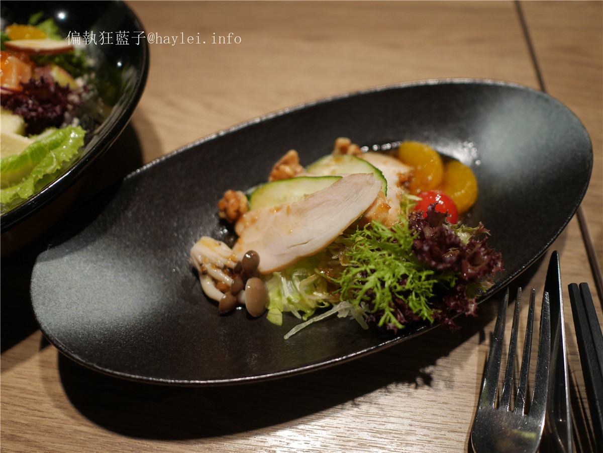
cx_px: 302
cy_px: 226
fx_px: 523
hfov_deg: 59.9
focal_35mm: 30
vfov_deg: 46.8
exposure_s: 1/60
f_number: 1.7
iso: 250
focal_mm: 15
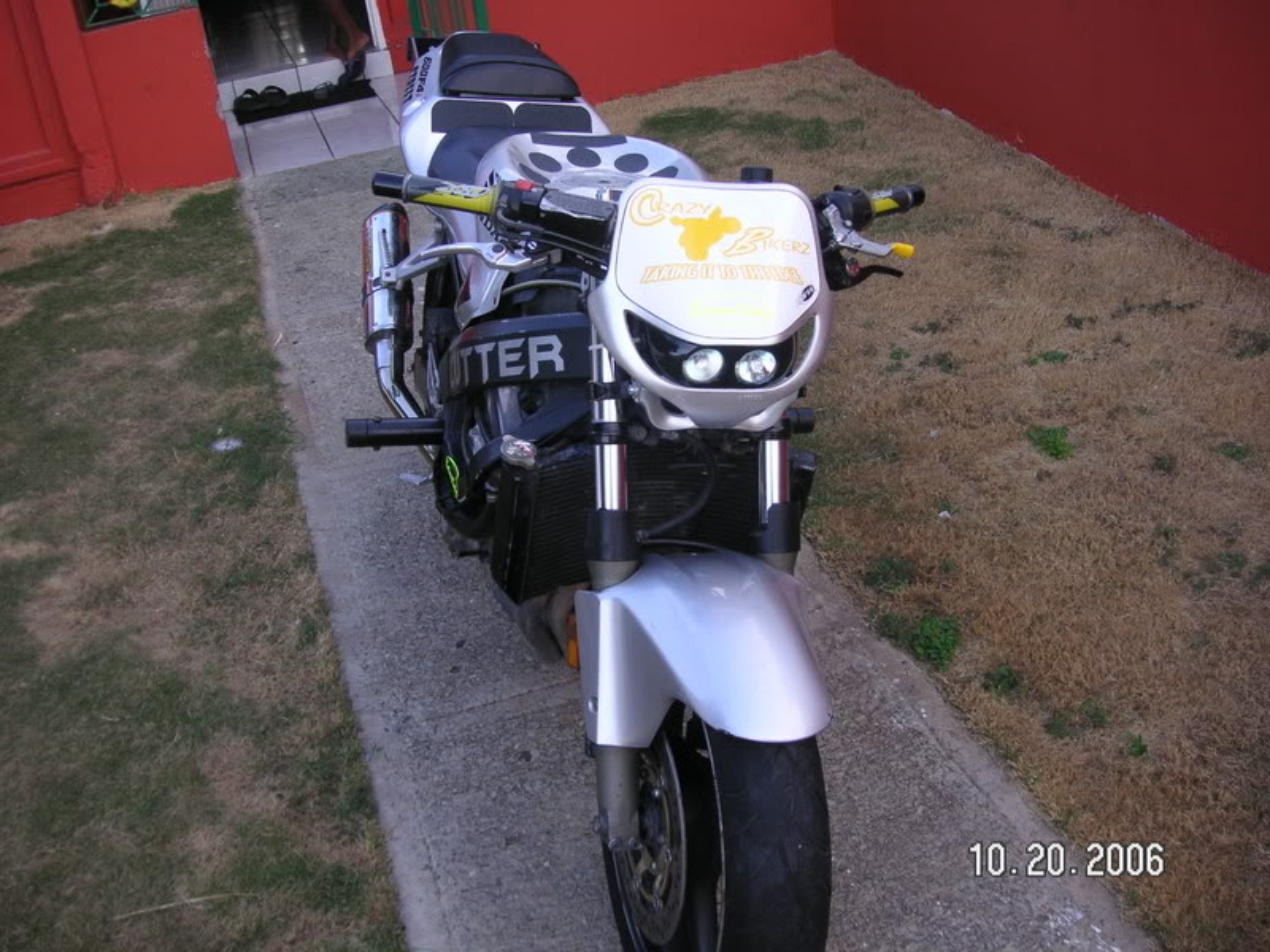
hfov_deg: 50.1
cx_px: 635
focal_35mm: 37
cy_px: 476
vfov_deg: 38.7
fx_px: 1357
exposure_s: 1/90
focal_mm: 6.1
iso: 50
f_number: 2.8
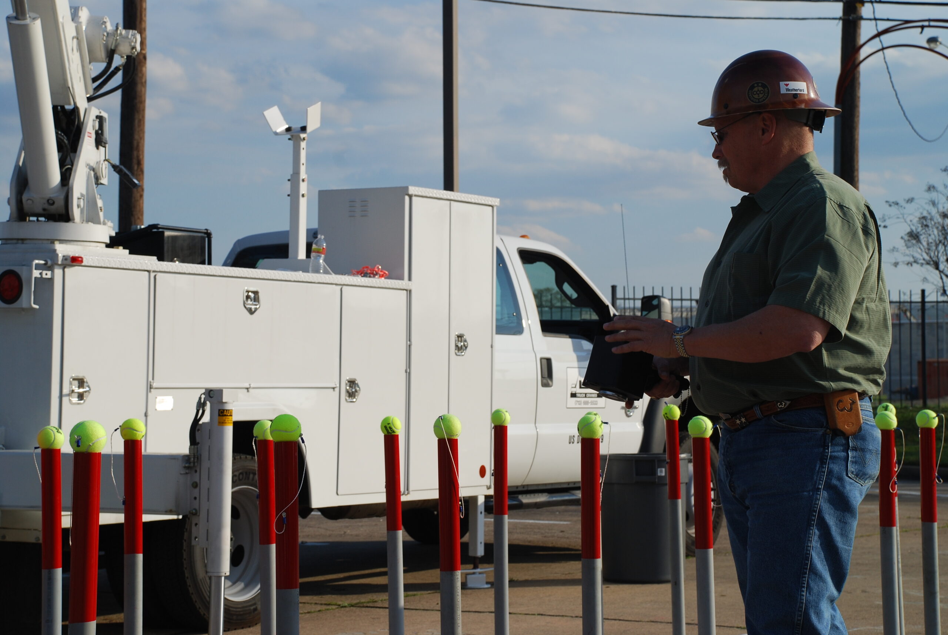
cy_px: 318
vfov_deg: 15.8
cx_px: 474
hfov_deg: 23.4
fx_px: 2294
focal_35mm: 87
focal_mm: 58
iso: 110
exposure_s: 1/250
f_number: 10
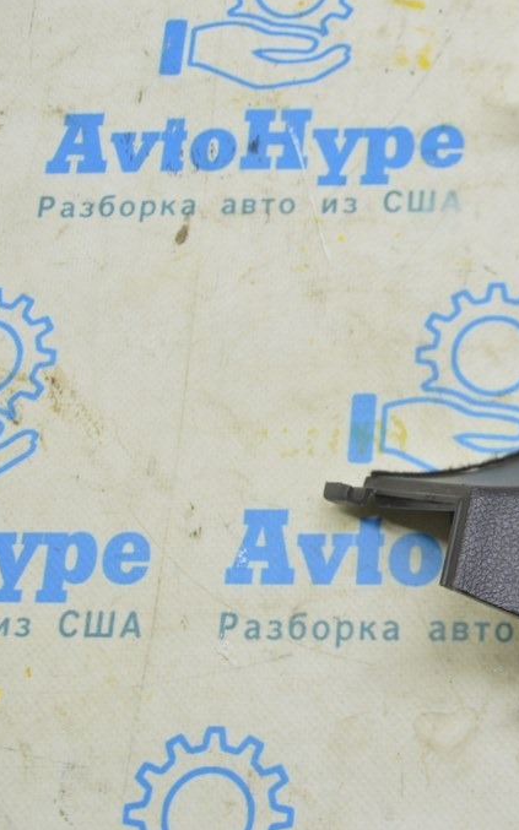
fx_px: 1308
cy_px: 415
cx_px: 544
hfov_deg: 21.5
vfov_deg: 35.2
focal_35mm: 58
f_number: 5.6
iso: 400
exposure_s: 1/20
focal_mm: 25
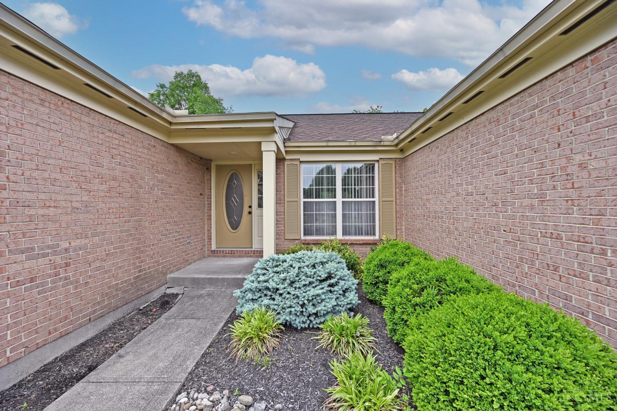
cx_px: 308
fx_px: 240
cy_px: 206
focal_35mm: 14
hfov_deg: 104.3
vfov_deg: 81.2
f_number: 6.3
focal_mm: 14
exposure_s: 1/320
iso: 100
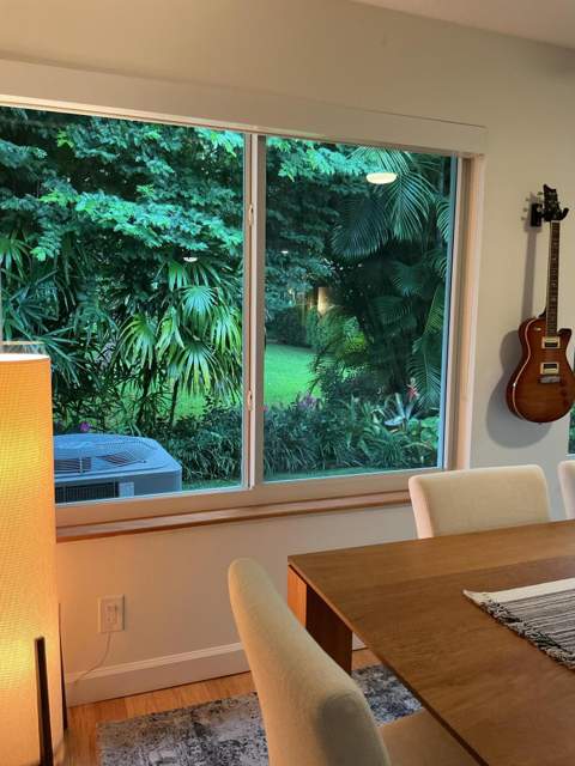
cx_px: 288
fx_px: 642
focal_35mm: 29
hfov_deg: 48.2
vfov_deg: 61.7
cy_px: 383
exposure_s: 1/60
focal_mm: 3
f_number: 1.8
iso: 160
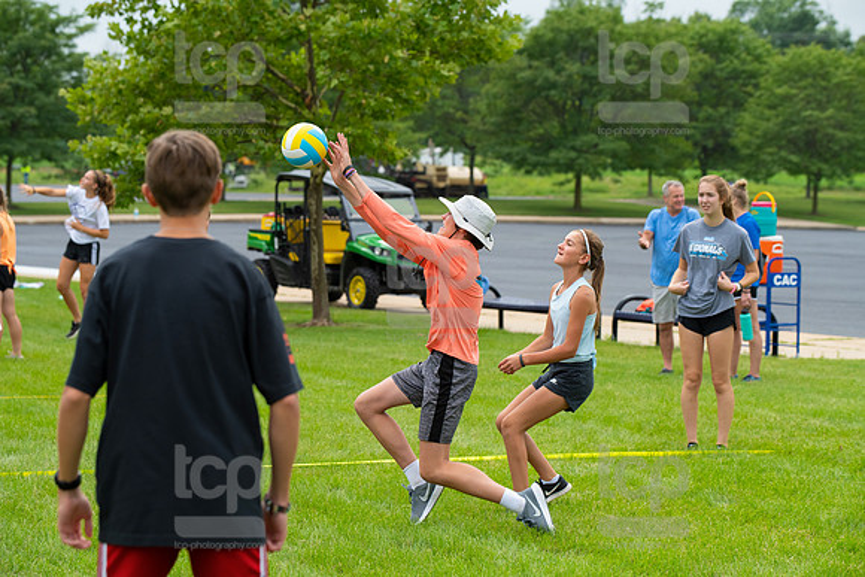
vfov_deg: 14.4
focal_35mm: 95
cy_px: 288
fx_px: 2283
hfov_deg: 21.5
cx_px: 432
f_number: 4.5
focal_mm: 95
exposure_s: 1/2000
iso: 640
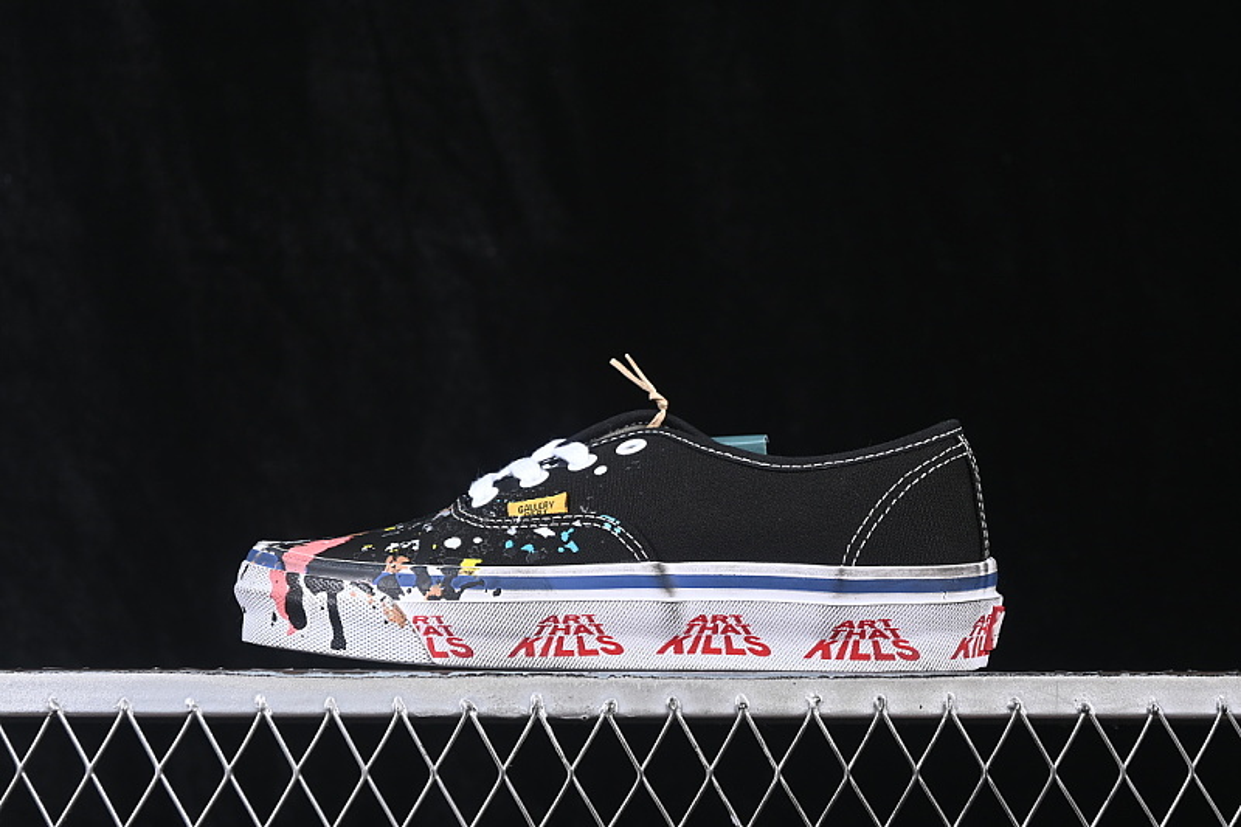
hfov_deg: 27.0
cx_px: 620
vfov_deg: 18.2
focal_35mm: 75
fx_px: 2585
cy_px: 414
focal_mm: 50
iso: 160
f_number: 6.3
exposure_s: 1/60
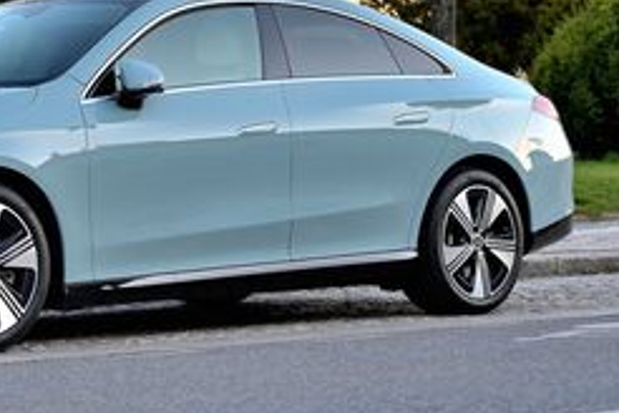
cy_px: 112
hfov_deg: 14.1
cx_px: 155
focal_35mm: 145
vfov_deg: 9.4
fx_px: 2493
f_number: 4
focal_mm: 58
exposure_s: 1/50
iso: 100
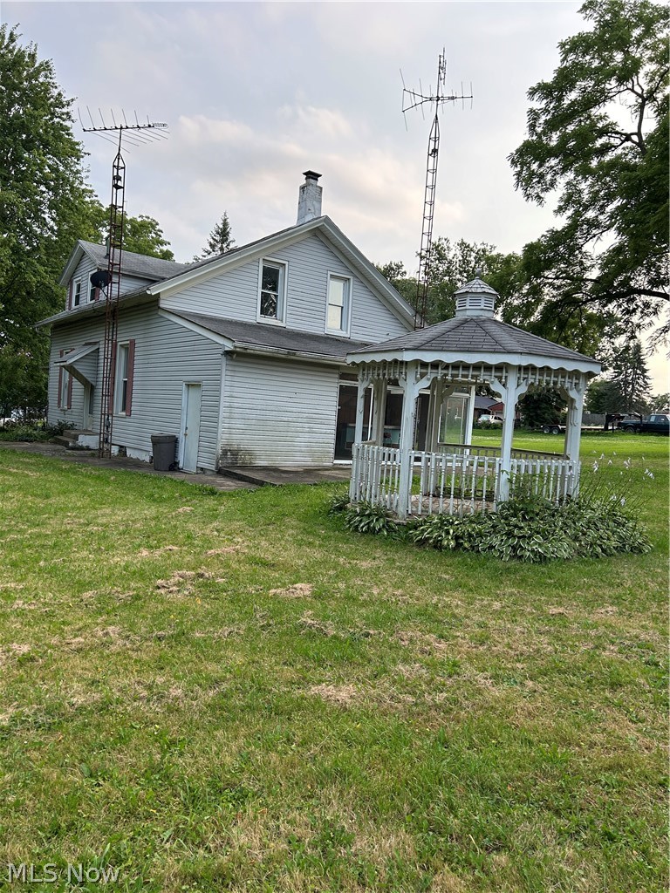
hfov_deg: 53.1
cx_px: 335
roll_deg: -4.5
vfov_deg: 67.3
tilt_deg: -2.3
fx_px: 671
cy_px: 446
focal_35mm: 26
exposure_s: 1/982
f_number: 1.5
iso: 50
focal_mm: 5.7
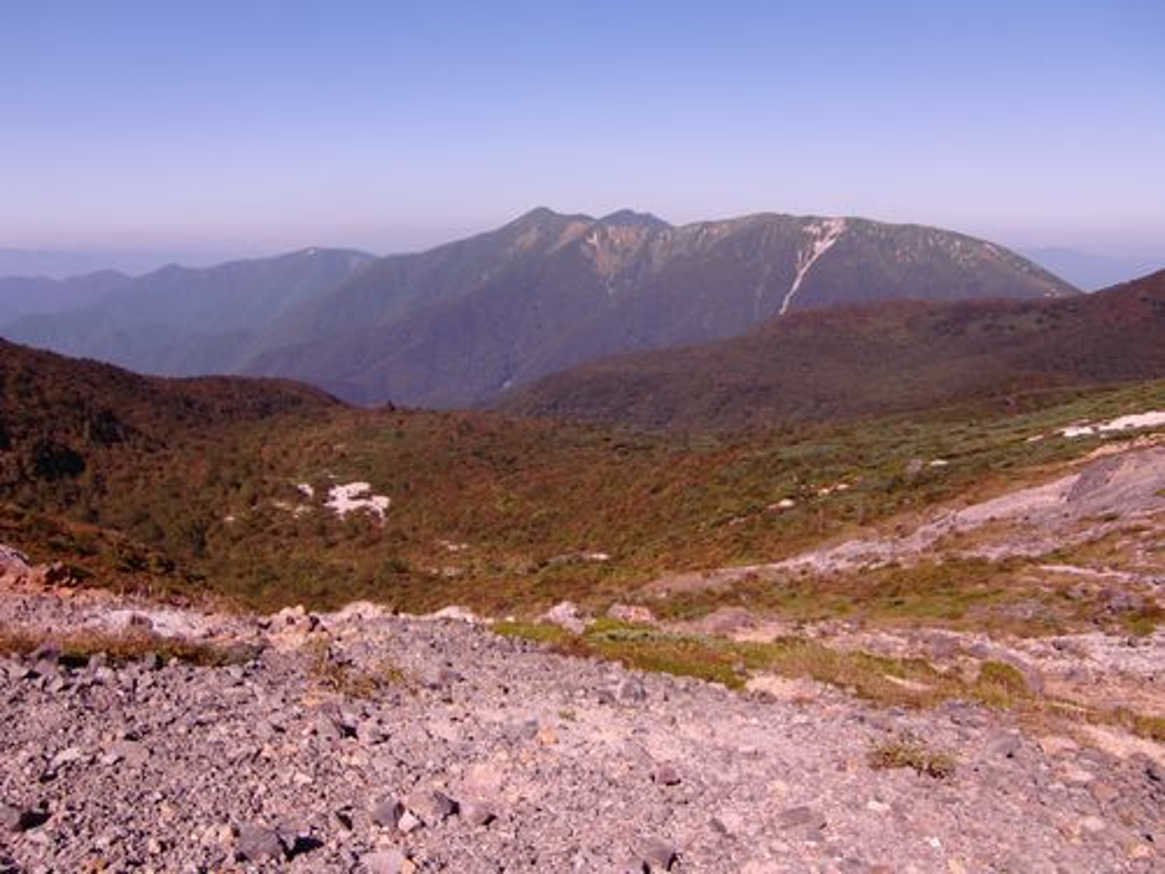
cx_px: 582
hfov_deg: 63.4
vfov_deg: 49.7
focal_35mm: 28
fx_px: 942
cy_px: 437
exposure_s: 1/250
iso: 64
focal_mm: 4.9
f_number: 7
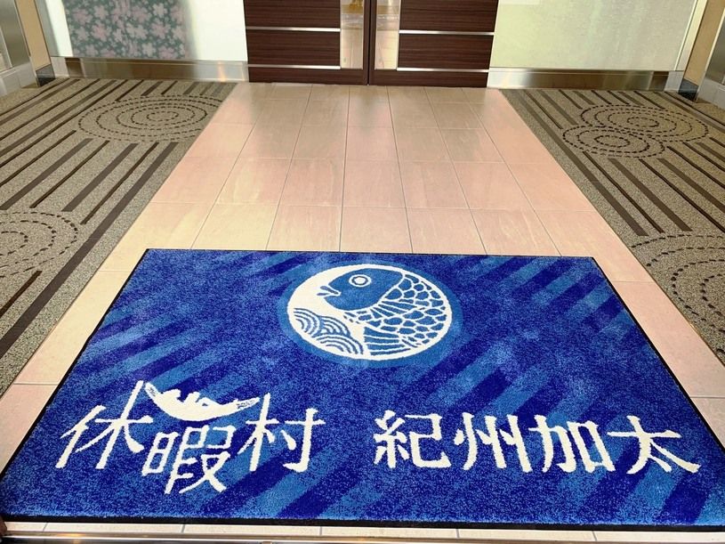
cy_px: 272
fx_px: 544
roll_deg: -2.0
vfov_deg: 53.1
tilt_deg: -32.3
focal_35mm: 26
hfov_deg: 67.3
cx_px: 362
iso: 40
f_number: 1.8
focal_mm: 4.25
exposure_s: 1/122
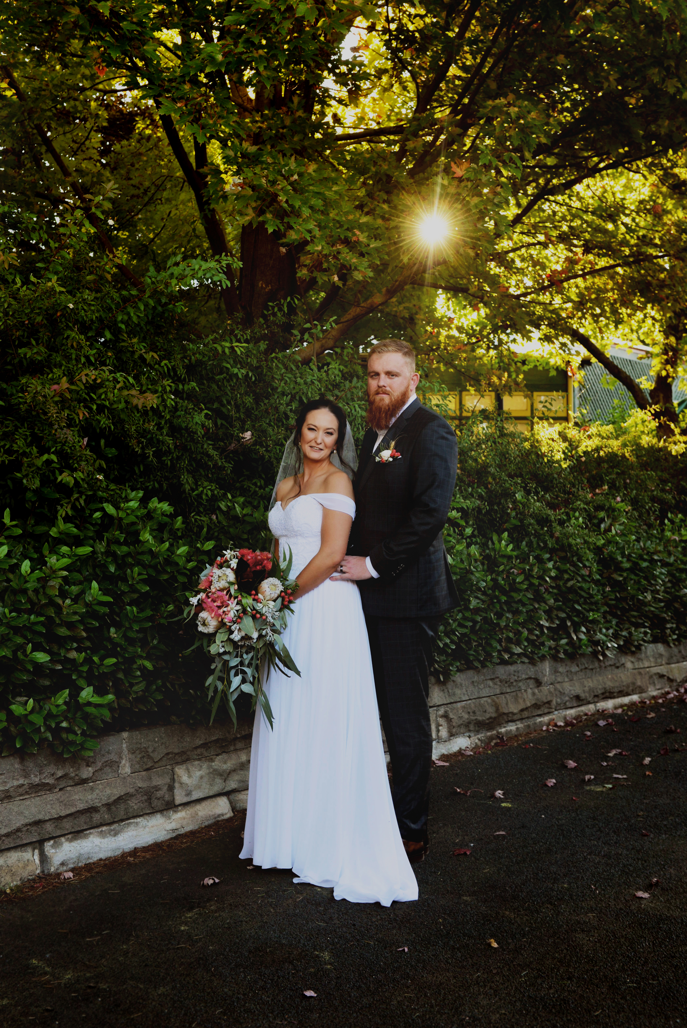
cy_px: 514
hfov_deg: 35.1
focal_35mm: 38
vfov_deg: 50.7
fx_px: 1087
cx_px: 344
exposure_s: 1/125
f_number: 5.6
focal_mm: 38
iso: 200
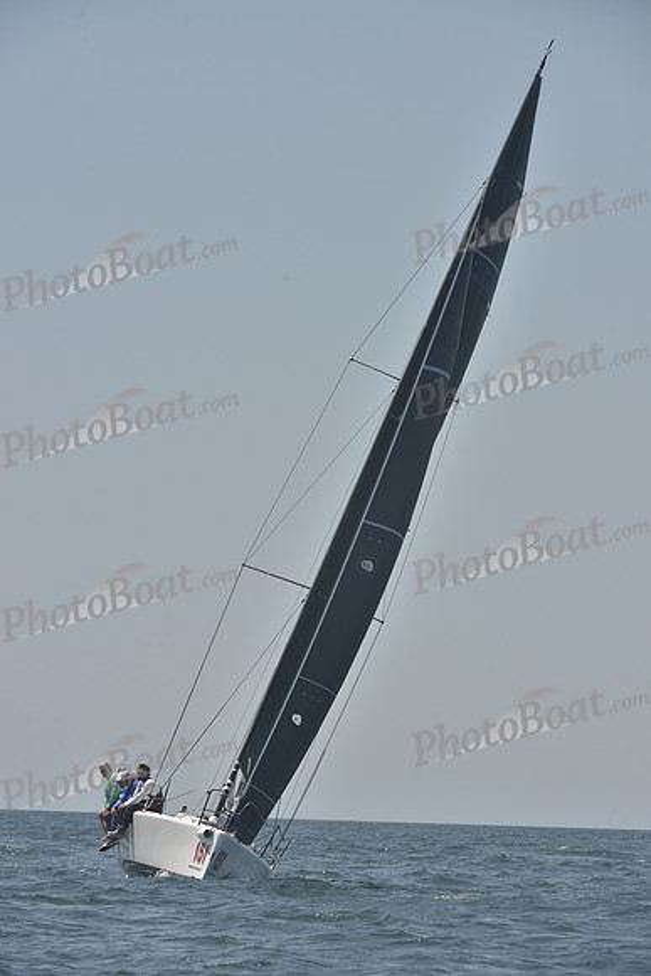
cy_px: 488
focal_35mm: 200
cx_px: 326
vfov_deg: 10.3
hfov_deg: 6.9
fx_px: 5421
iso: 280
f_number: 10
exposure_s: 1/800
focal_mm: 200
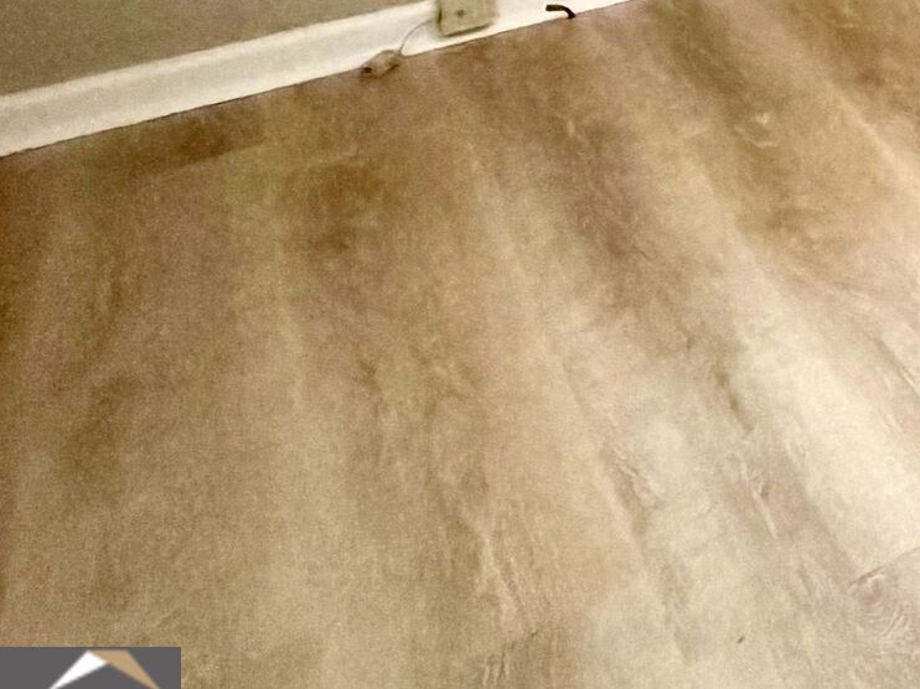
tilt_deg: -0.4
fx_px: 1541
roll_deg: -0.2
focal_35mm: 58
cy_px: -638
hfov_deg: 21.5
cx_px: 1658
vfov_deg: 18.2
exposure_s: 1/120
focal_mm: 2.22
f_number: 2.2
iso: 320
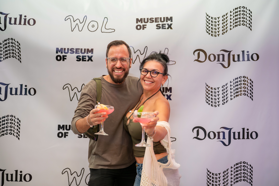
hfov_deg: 50.7
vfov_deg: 35.1
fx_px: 294
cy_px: 93
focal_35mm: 38
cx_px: 140
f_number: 2.8
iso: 800
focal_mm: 38
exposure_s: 1/80
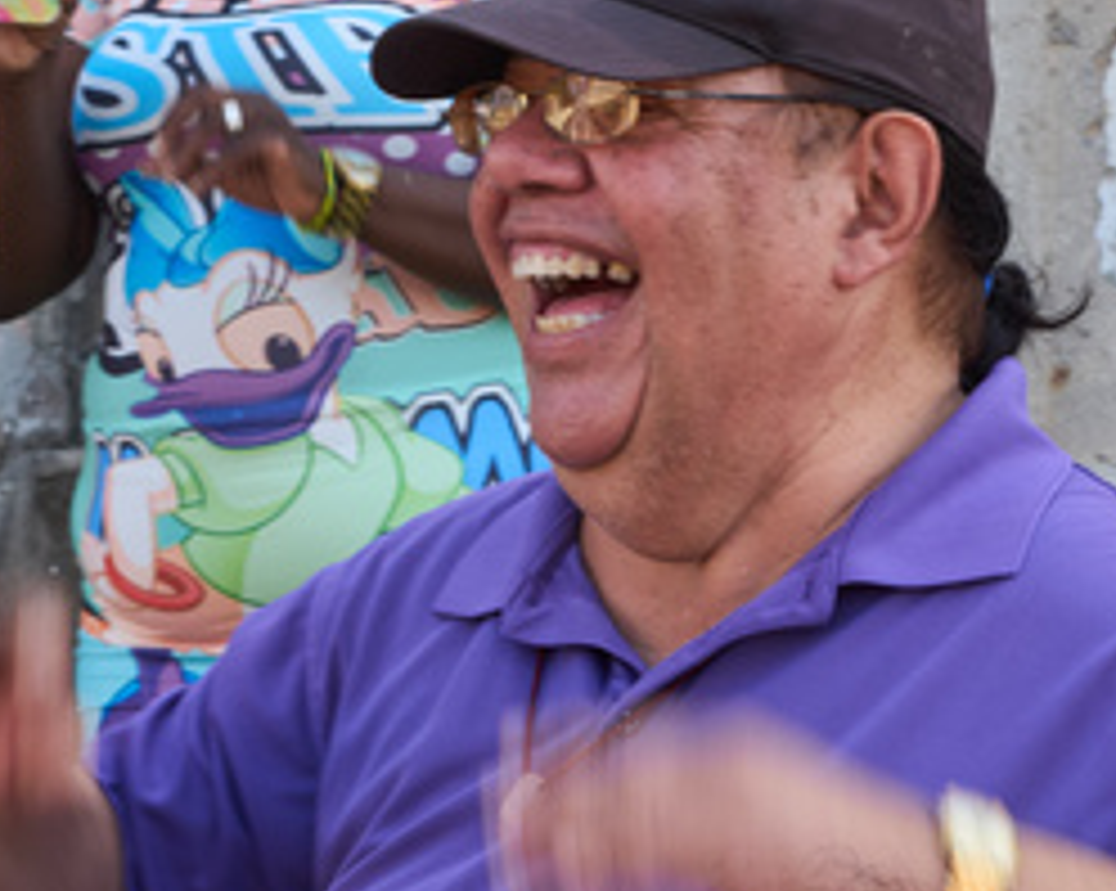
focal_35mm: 213
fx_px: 7030
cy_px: 801
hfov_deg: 9.1
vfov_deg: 7.2
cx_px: 747
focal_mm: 55
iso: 200
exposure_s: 1/60
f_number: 10
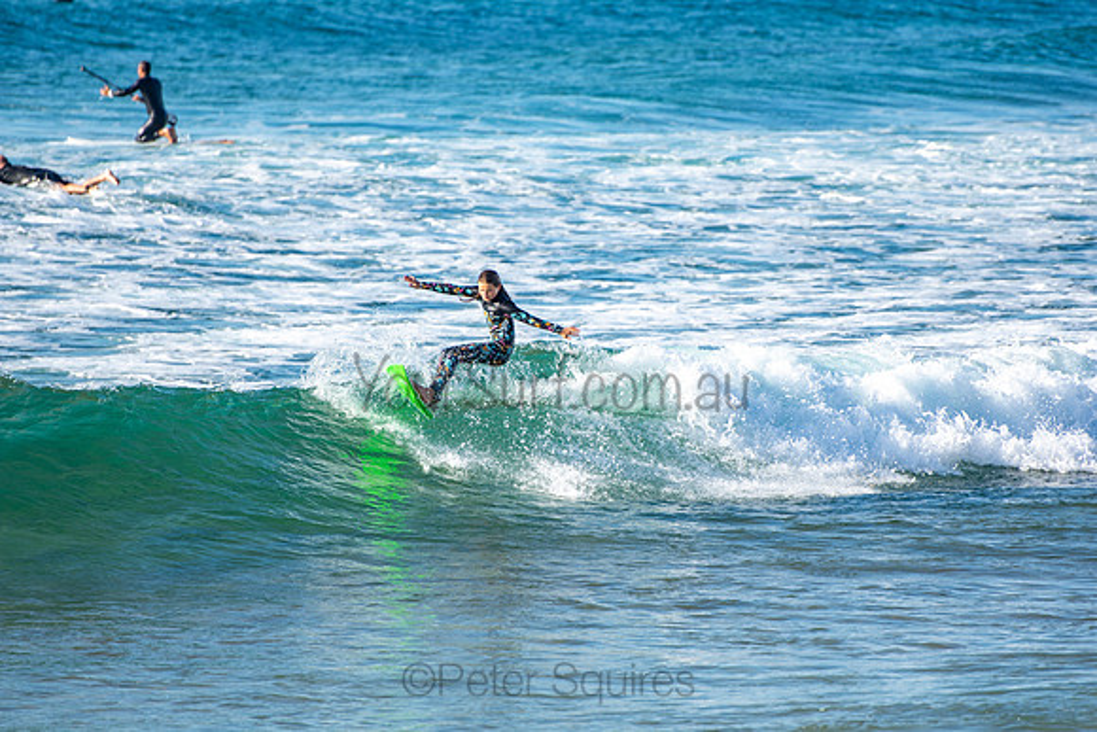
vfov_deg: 4.6
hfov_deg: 6.9
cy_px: 366
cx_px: 548
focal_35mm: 300
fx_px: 9143
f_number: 3.2
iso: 100
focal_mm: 200
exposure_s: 1/1250
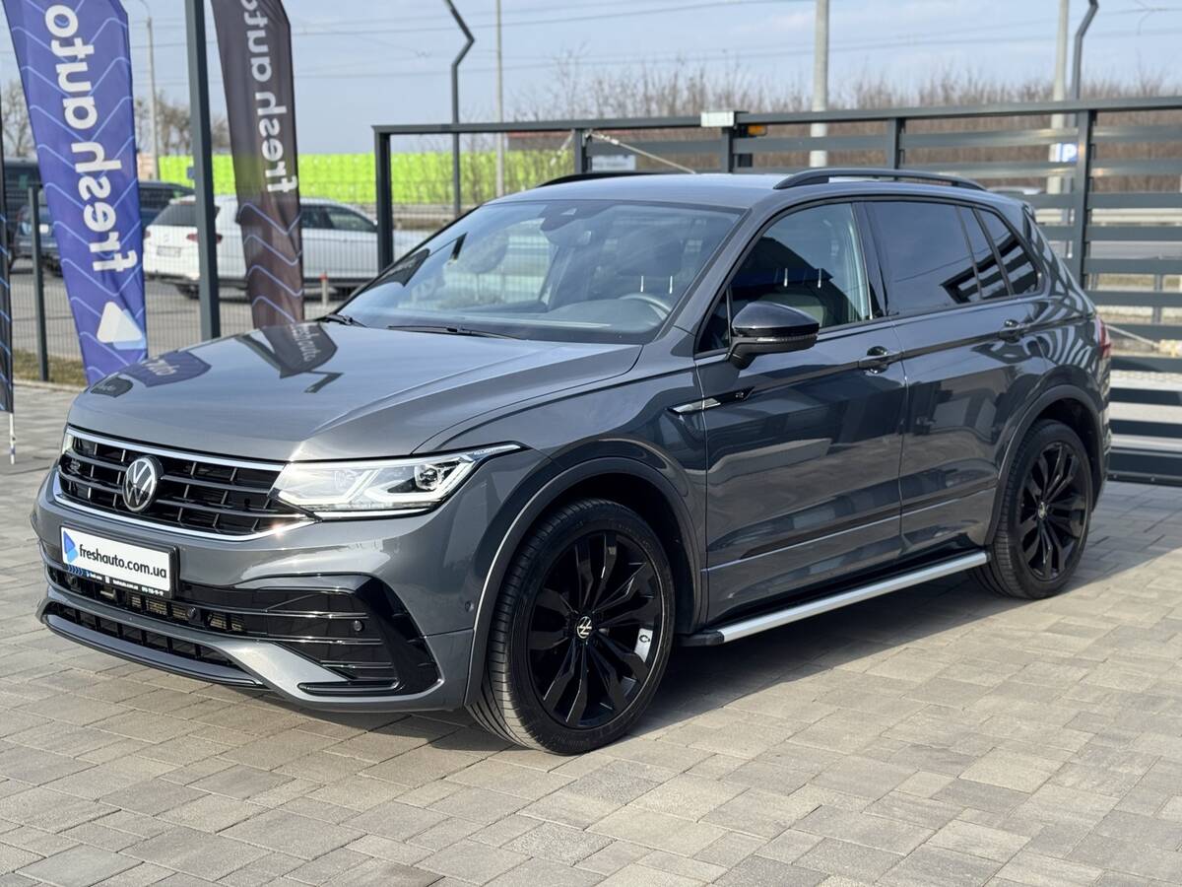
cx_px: 591
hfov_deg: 39.7
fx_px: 1639
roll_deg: +0.6
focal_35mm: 48
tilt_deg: -8.7
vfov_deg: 30.3
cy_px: 444
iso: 64
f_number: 1.78
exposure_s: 1/1724
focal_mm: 6.76
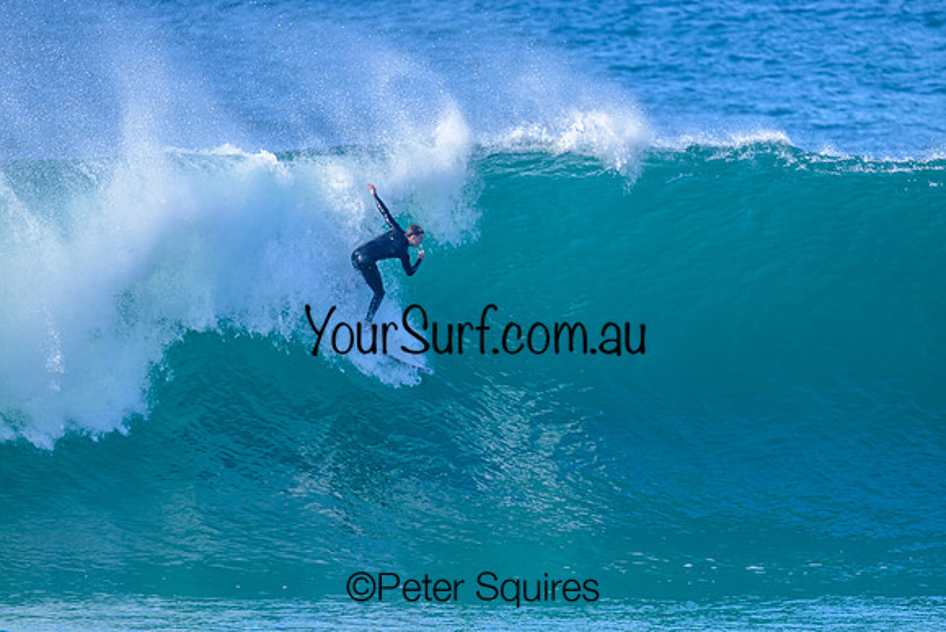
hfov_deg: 2.6
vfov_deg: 1.7
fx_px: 21026
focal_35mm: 800
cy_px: 316
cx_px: 473
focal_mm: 800
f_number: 6.3
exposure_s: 1/2000
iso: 800
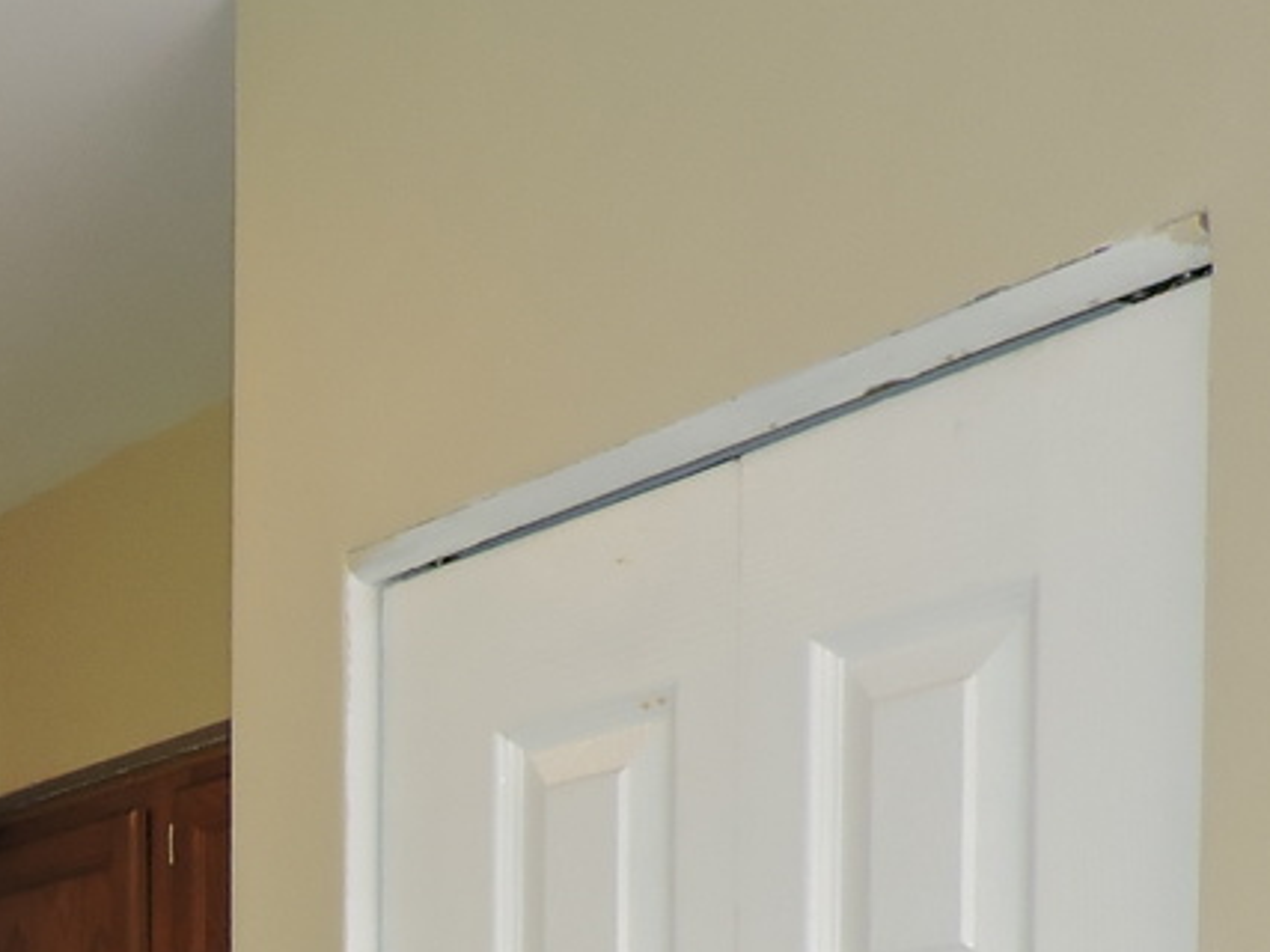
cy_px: 1499
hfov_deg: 21.0
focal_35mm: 81
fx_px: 2971
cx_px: -541
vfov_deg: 16.3
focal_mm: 4.3
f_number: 3
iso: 250
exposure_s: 1/40
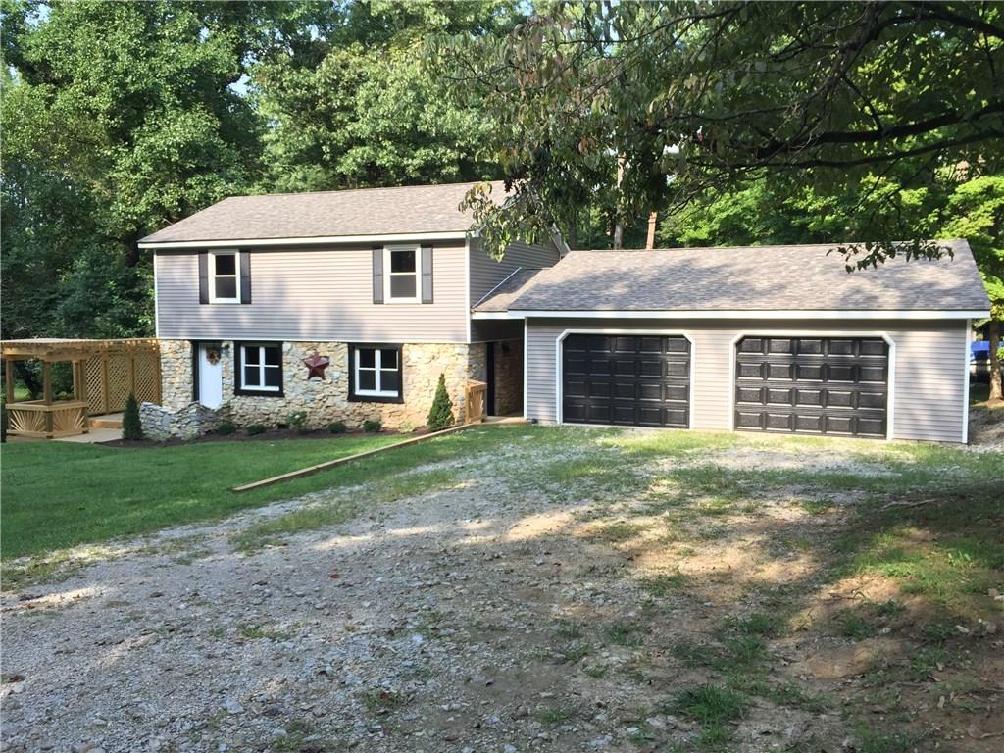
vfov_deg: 48.2
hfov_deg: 61.7
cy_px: 376
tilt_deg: -5.5
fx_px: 841
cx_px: 502
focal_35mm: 29
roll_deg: +0.7
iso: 32
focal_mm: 4.15
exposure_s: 1/295
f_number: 2.2
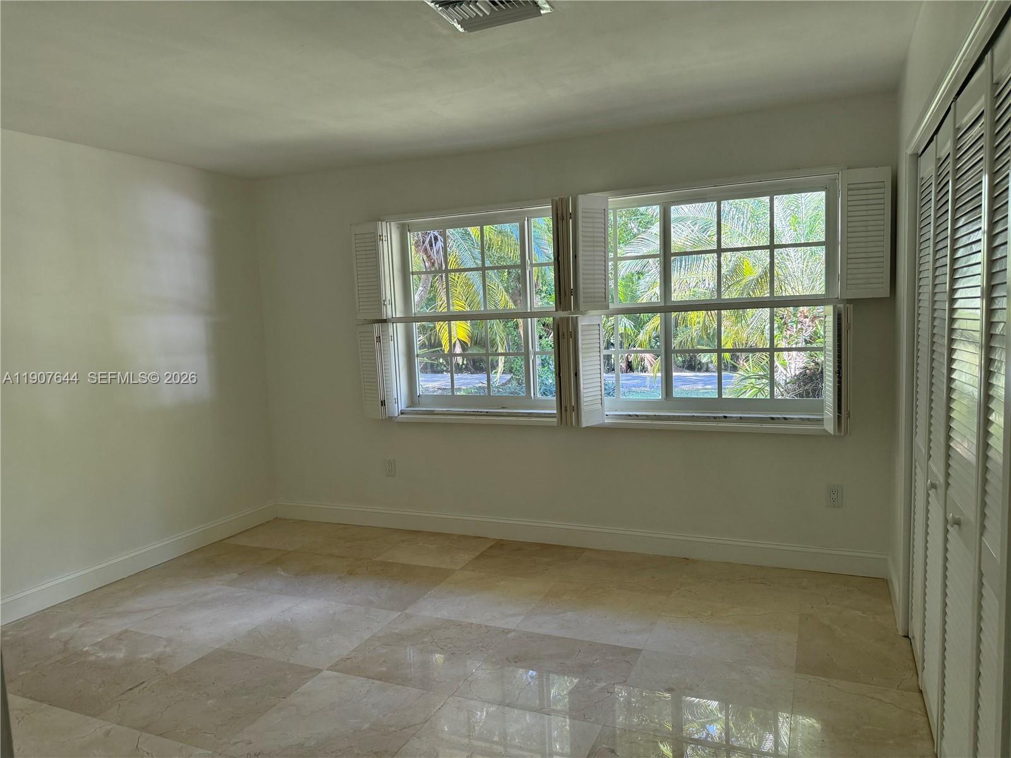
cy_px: 379
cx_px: 506
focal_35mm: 24
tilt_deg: -5.4
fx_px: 701
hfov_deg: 71.6
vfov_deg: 56.8
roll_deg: +2.3
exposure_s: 1/121
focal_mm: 6.76
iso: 160
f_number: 1.78
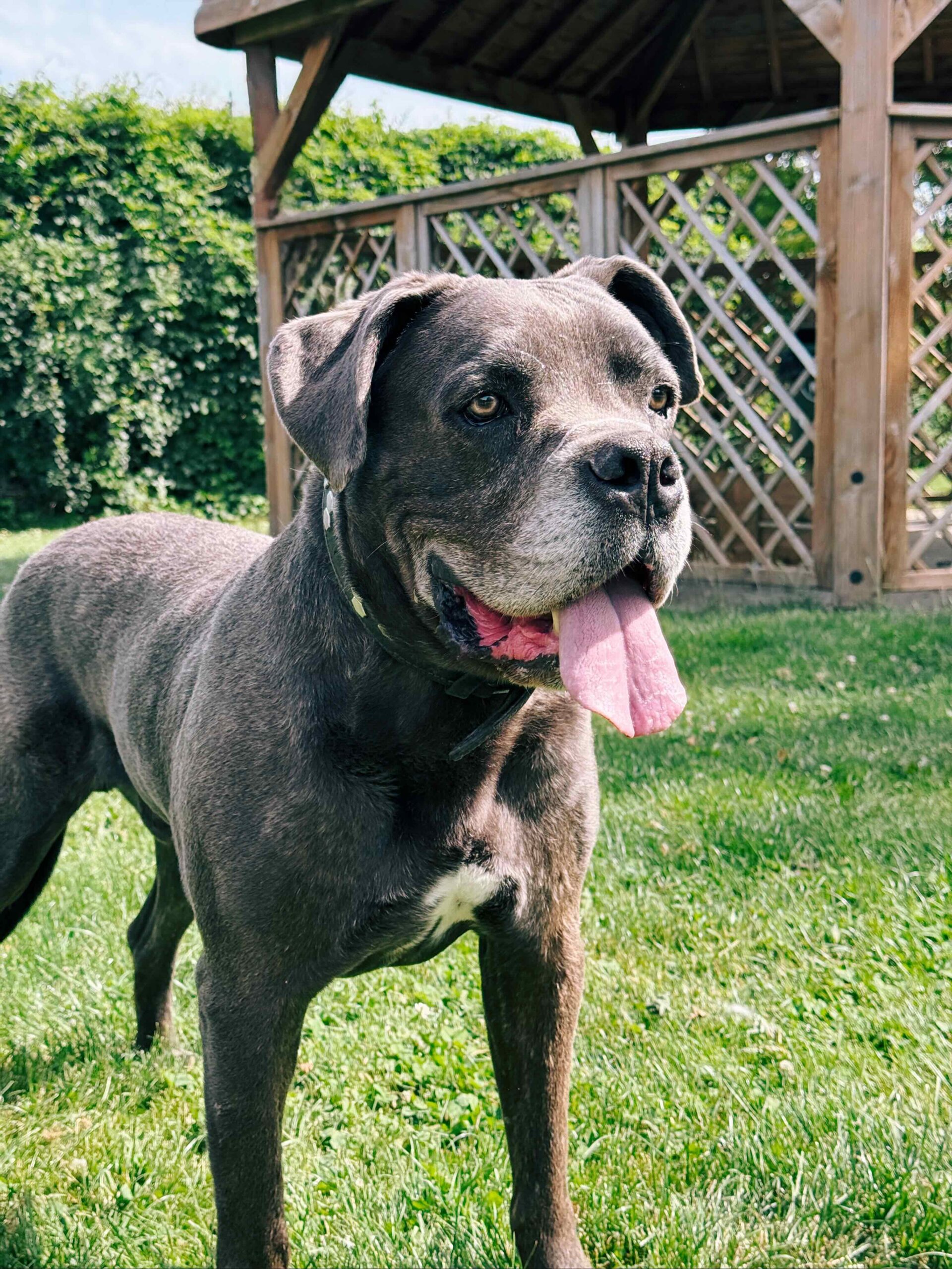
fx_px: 1760
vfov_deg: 39.7
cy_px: 634
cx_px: 476
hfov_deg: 30.3
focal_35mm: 48
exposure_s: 1/1076
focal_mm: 6.76
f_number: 1.78
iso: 64
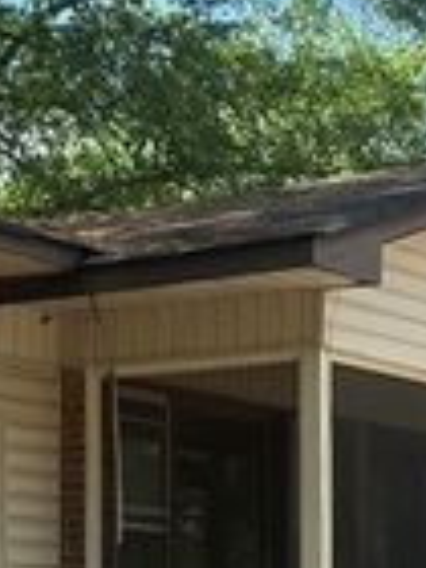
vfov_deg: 17.0
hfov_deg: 13.0
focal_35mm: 114
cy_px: 542
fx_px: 1871
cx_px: 191
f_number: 1.78
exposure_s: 1/1751
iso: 80
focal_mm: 6.86
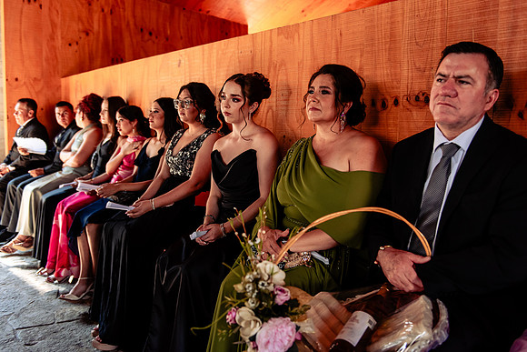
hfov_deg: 57.9
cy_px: 176
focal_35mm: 33
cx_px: 264
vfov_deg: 40.5
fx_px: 477
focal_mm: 32
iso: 800
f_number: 3.2
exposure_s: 1/400
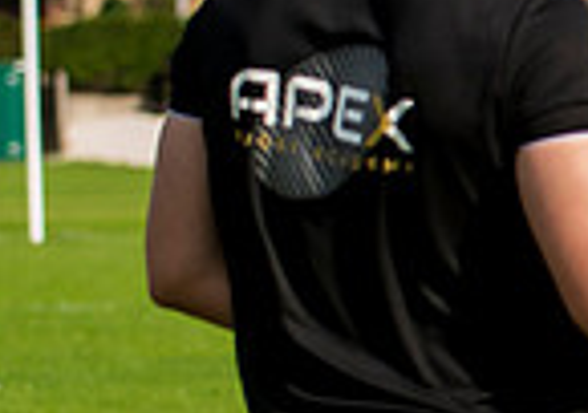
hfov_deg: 4.0
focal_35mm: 498
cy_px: 195
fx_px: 8274
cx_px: 1149
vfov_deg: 2.9
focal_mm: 102
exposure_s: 1/1250
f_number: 4
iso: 250
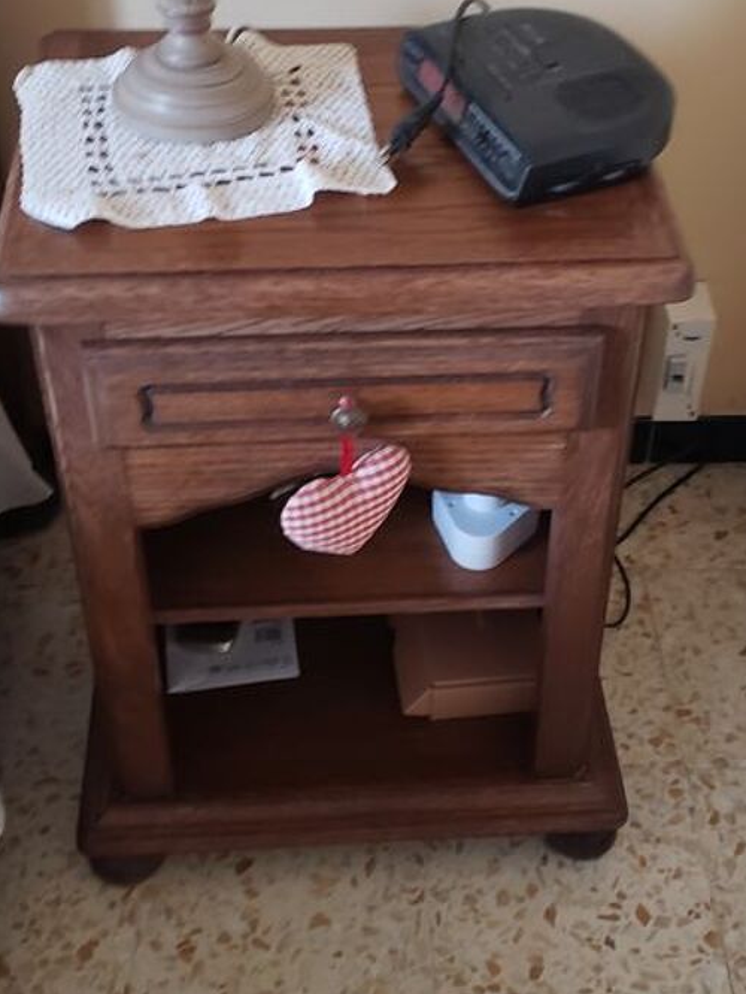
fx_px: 1493
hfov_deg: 28.0
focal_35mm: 52
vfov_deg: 36.7
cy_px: 417
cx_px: 406
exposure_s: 1/10
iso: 250
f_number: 1.5
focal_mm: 4.3
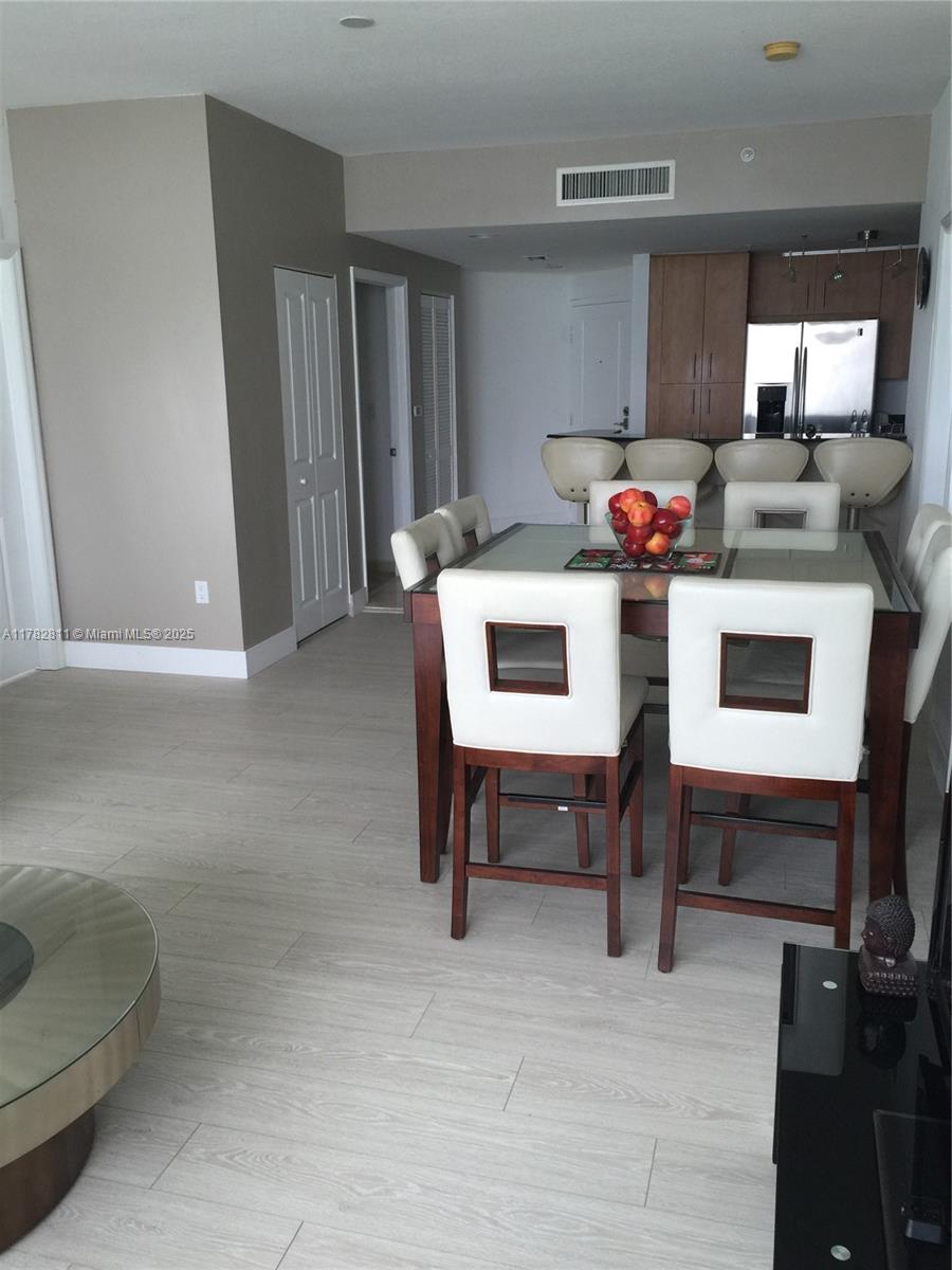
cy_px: 635
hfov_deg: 48.2
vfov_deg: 61.7
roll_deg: +0.8
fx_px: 1063
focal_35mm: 29
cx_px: 476
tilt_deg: -13.8
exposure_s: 1/30
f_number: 2.2
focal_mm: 4.15
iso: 32
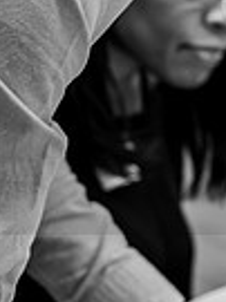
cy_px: 13
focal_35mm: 204
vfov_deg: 9.7
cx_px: 614
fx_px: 1779
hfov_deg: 6.7
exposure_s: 1/60
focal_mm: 49
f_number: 2.8
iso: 500
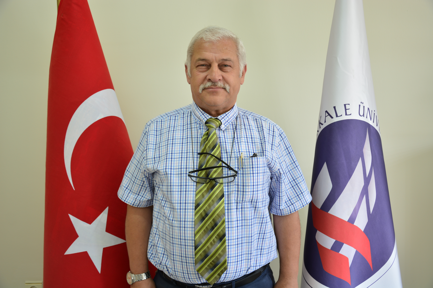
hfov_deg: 51.3
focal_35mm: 38
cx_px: 216
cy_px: 144
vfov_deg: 35.5
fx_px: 451
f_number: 4
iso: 100
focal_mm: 25
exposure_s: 1/8
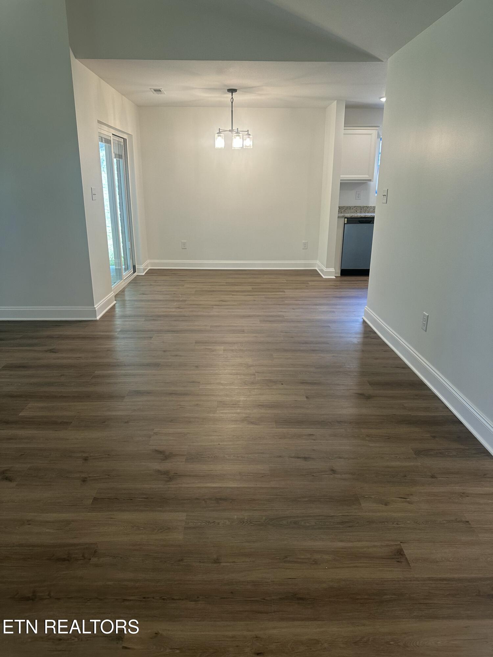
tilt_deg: -17.1
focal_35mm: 24
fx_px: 456
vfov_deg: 71.6
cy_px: 328
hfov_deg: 56.8
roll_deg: -0.3
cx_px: 246
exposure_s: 1/120
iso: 160
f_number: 1.78
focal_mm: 6.86
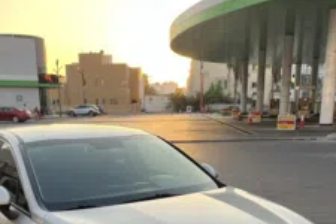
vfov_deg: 26.2
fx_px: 448
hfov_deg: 41.1
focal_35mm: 48
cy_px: 236
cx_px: 152
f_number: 1.6
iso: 40
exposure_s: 1/290
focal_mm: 5.1
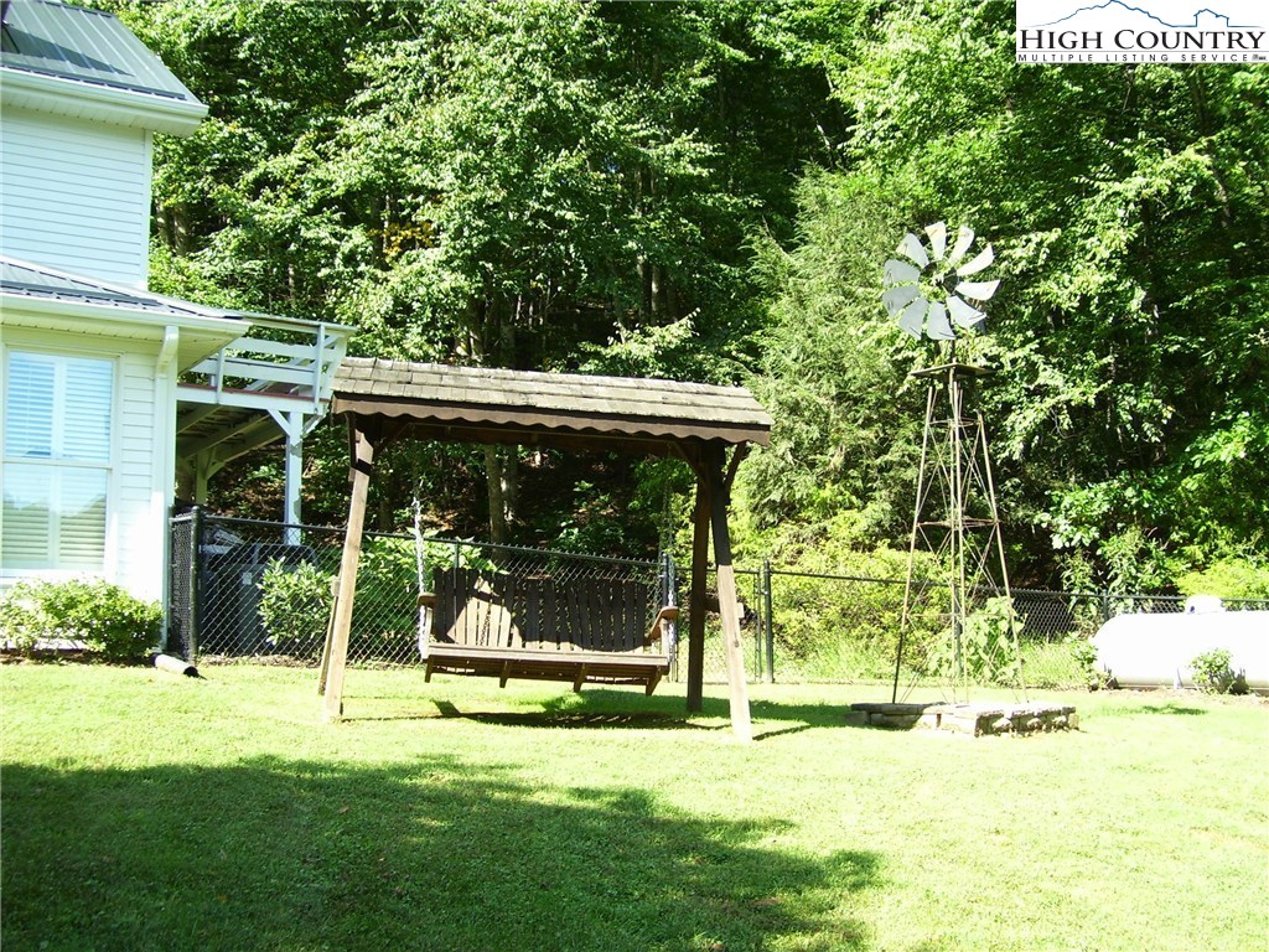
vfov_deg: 38.7
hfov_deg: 50.1
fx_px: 1356
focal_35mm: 37
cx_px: 634
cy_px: 476
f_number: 2.7
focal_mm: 6
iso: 80
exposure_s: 1/250
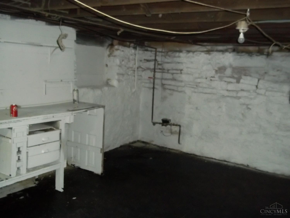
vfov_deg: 39.7
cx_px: 145
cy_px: 109
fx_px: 302
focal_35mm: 36
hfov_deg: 51.4
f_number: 3.1
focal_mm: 6.5
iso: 400
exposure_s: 1/30
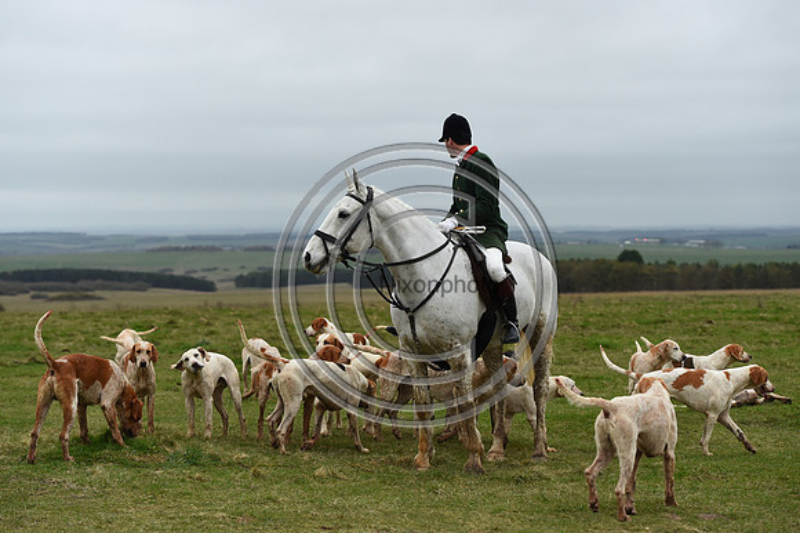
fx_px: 1999
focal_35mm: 90
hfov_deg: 22.6
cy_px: 266
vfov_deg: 15.2
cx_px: 400
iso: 1400
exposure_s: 1/1250
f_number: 4.5
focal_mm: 90
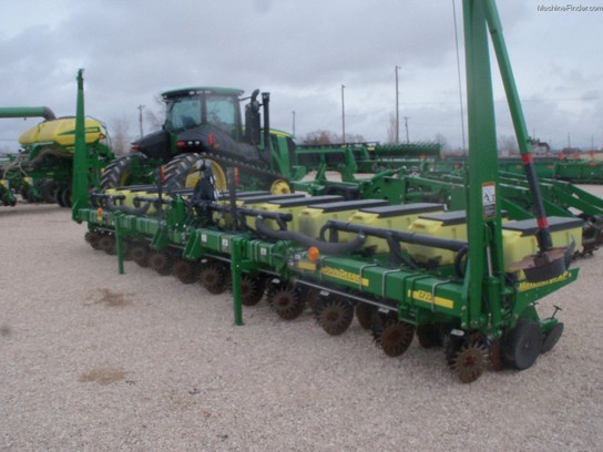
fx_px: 610
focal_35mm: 35
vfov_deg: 40.7
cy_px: 226
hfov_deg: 52.6
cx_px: 302
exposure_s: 1/400
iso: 160
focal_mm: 6.3
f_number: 5.5
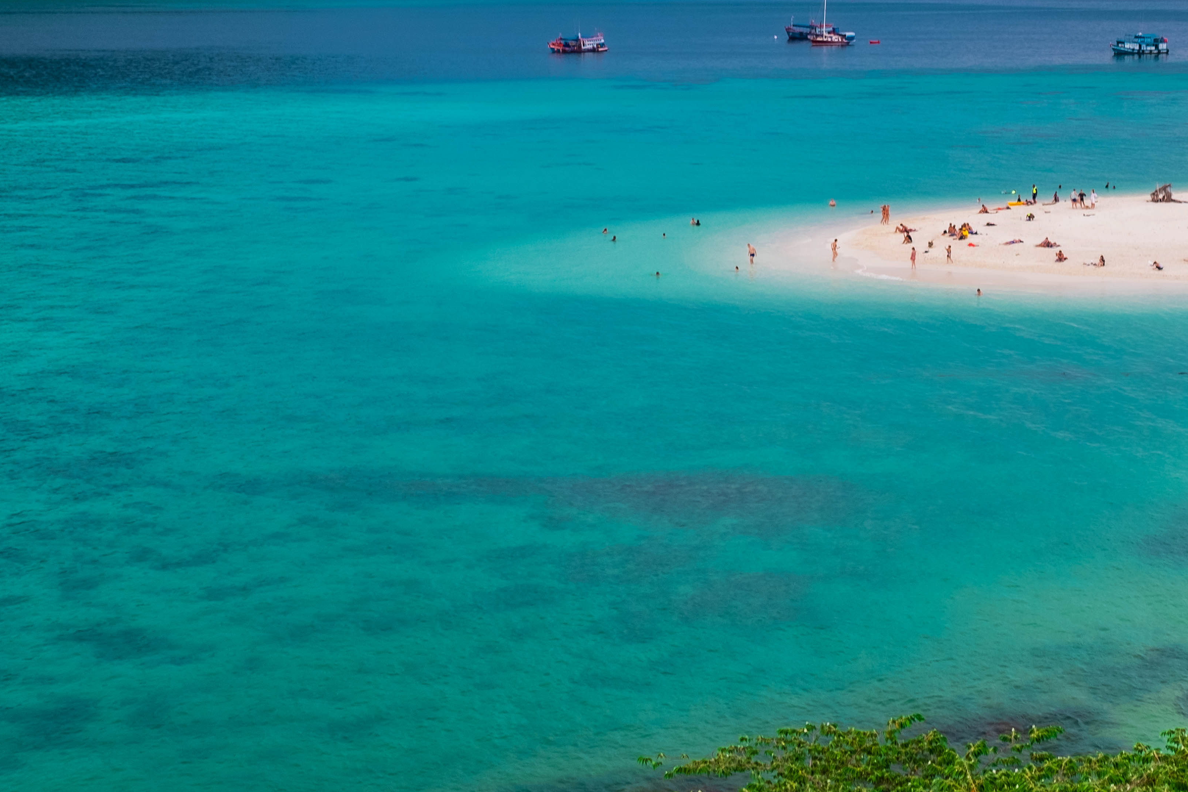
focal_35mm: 66
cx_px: 958
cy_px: 412
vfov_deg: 20.6
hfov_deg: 29.8
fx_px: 2178
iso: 250
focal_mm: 24.2
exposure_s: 1/30
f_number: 3.6
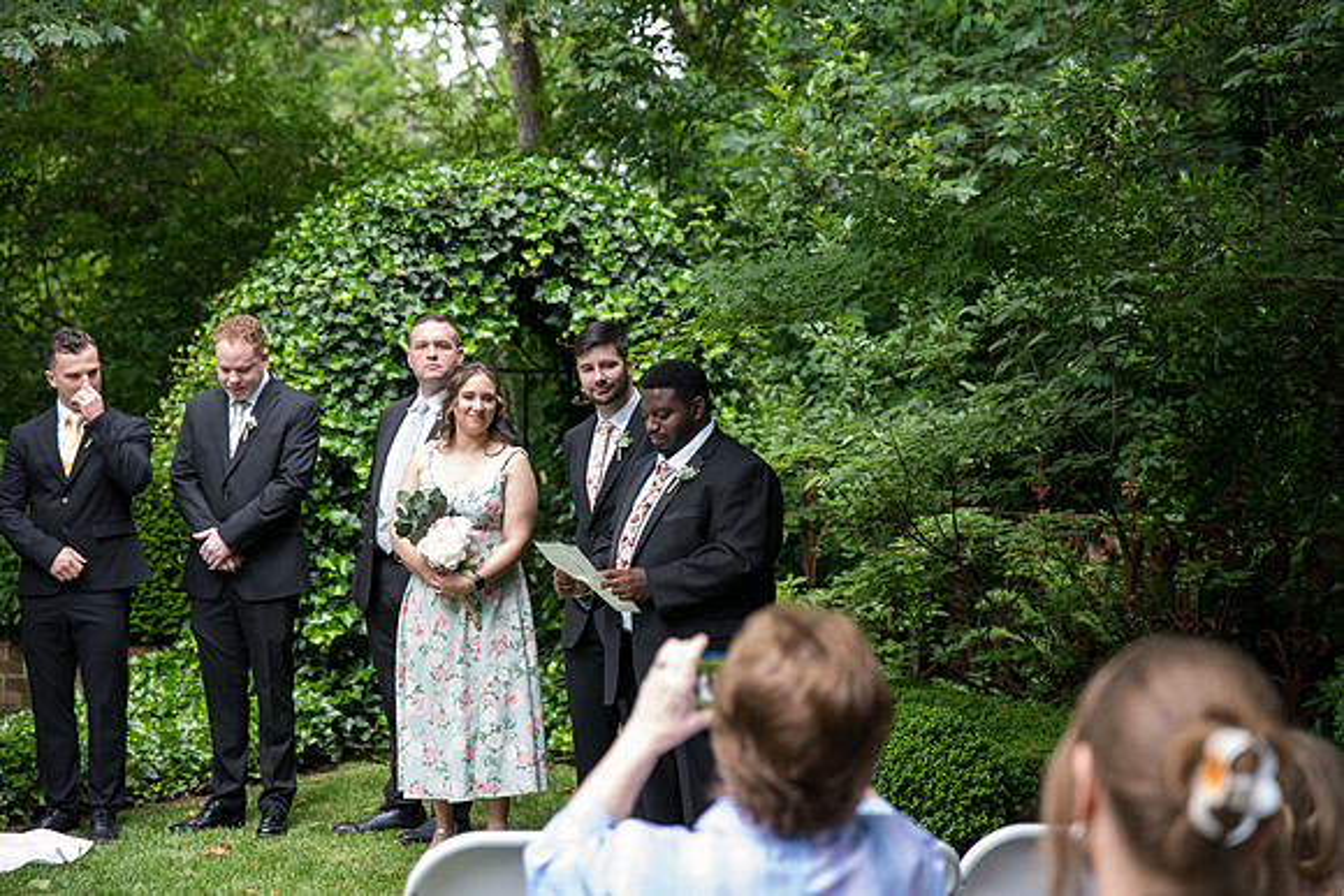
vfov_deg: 19.5
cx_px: 672
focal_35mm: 70
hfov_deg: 28.8
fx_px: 2614
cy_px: 448
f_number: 2.8
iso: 1000
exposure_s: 1/400
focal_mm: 70
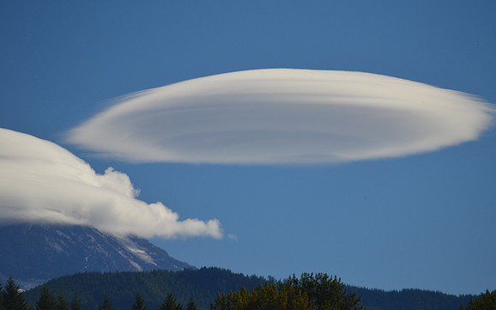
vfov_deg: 3.9
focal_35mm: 337
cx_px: 248
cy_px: 157
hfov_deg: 6.2
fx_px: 4555
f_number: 5.6
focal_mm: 220
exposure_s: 1/2000
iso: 360
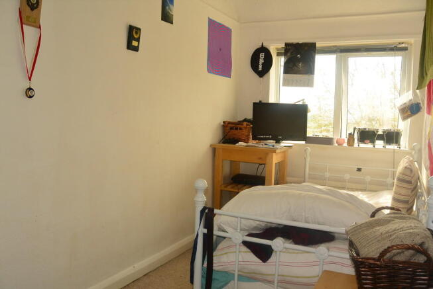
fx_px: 349
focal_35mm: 29
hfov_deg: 63.6
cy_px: 144
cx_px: 216
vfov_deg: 45.1
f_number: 6.3
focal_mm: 11
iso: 100
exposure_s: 1/60
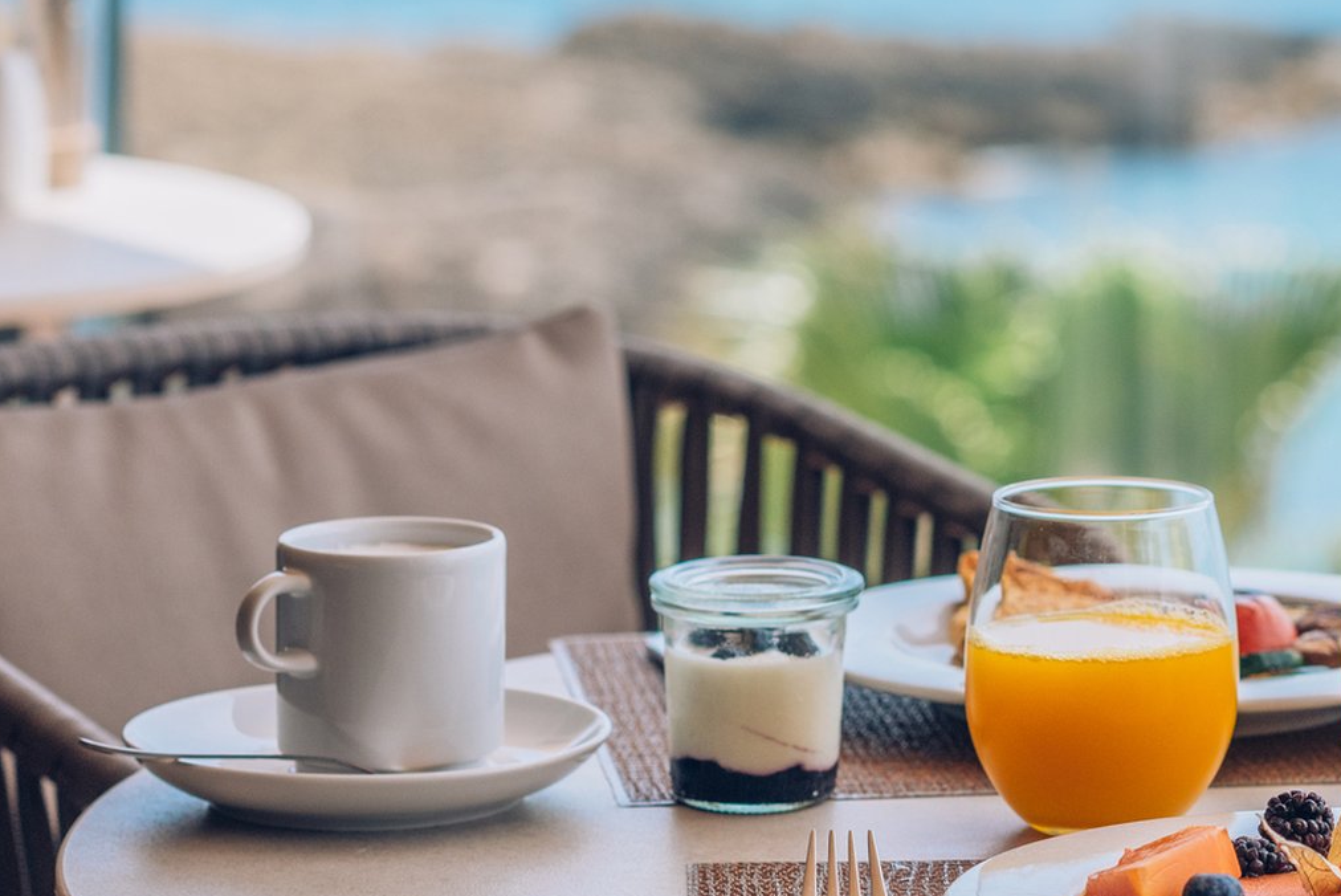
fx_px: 6410
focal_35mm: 172
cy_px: 507
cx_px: 1271
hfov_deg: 11.8
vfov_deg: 8.0
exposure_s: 1/2000
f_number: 4.8
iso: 400
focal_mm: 85
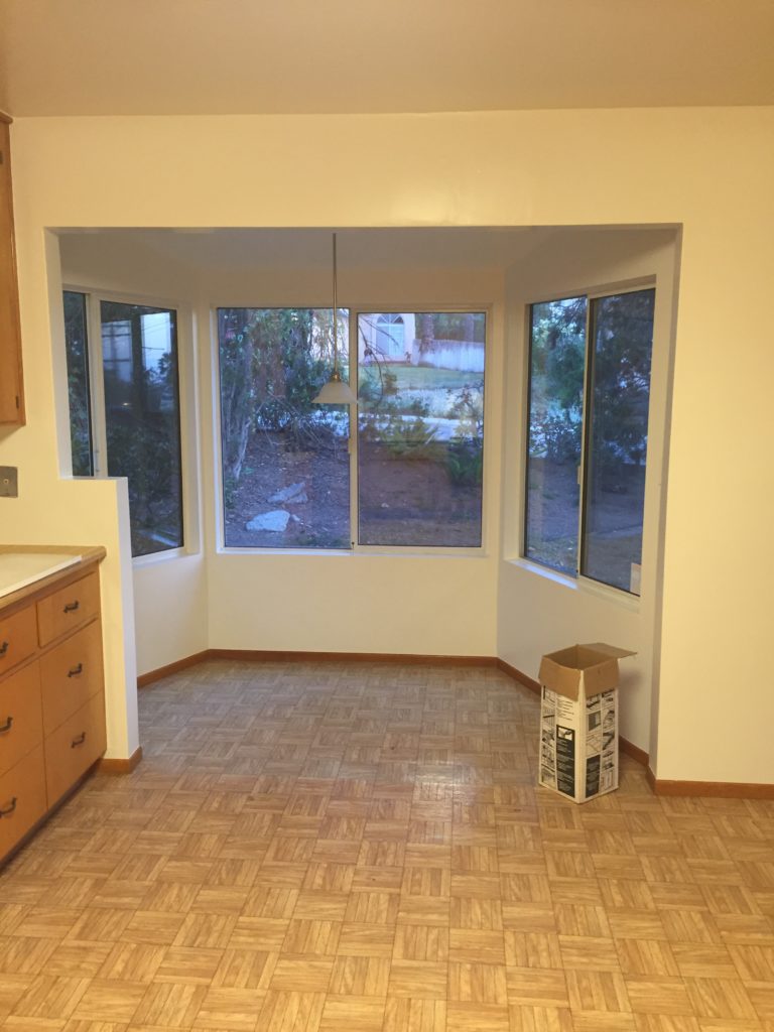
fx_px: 865
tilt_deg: -7.6
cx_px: 387
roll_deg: +0.3
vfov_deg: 61.7
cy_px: 516
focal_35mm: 29
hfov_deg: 48.2
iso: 125
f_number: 2.2
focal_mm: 4.15
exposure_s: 1/30
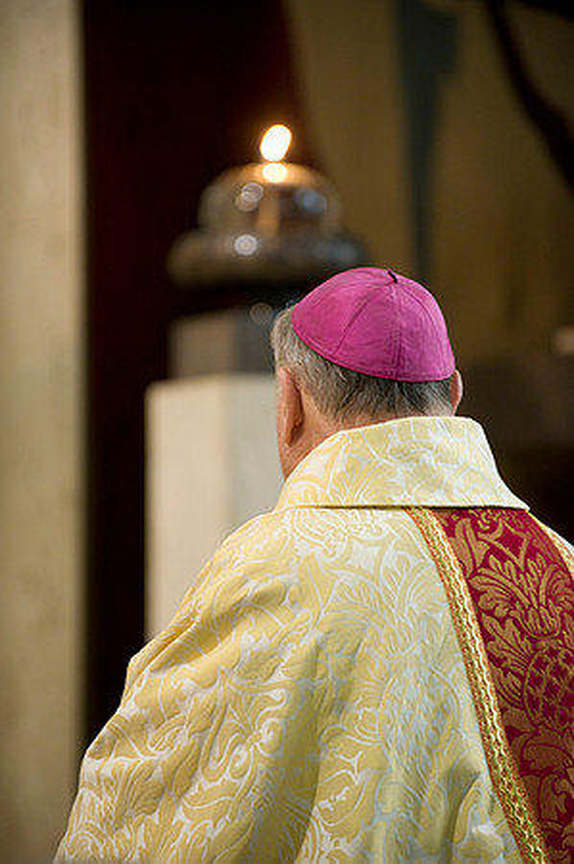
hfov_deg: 6.9
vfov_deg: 10.3
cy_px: 432
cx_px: 287
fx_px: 4794
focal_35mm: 200
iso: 2000
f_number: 2.8
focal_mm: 200
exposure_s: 1/60
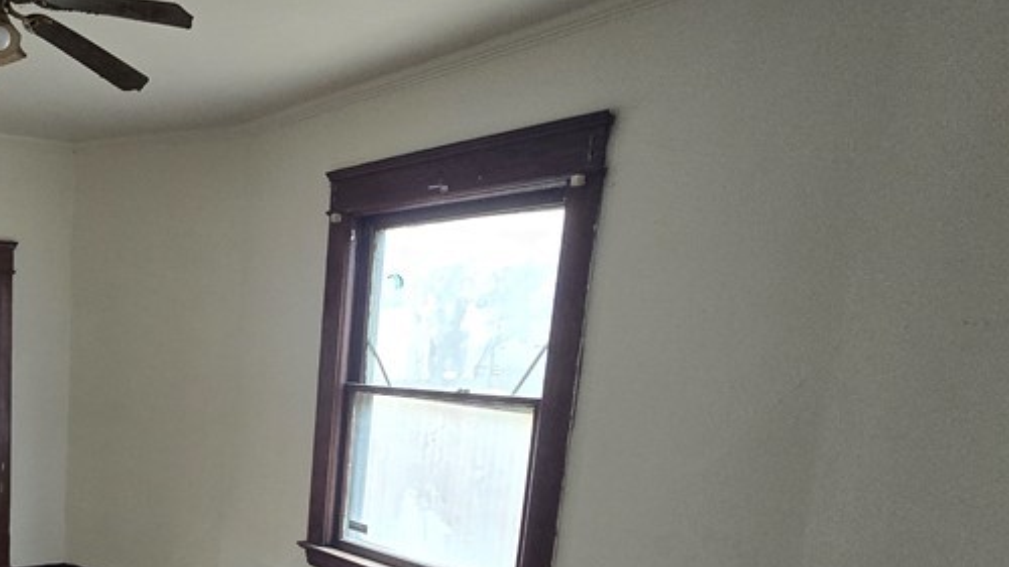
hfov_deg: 55.7
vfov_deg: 37.6
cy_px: 508
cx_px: 73
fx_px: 776
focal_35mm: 29
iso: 400
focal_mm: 2.2
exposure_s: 1/60
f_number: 2.2
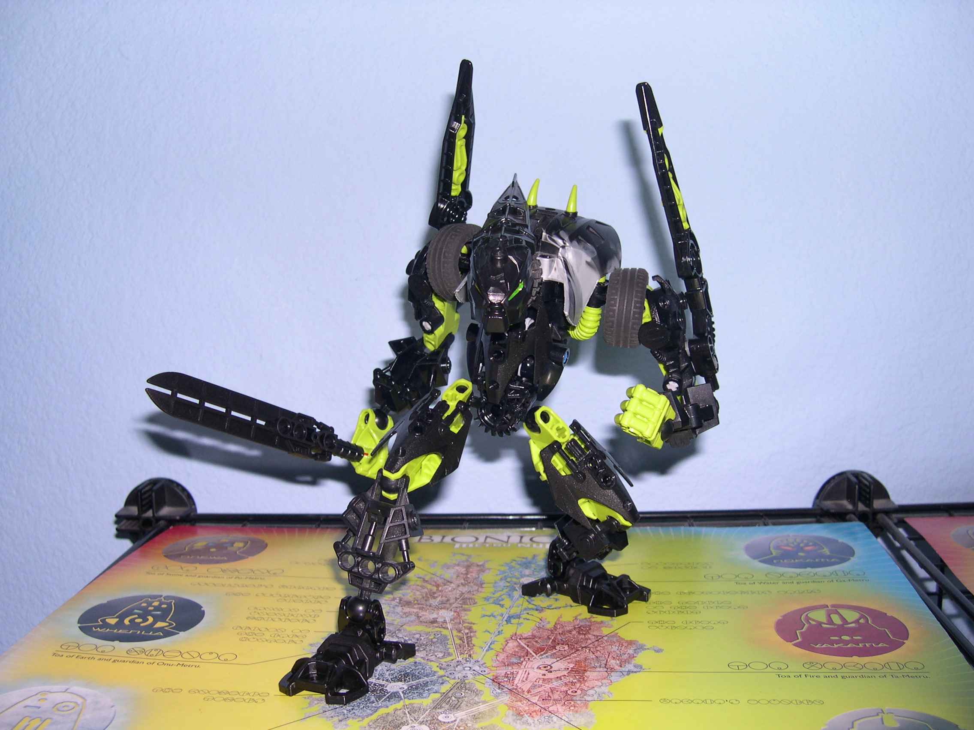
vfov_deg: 37.7
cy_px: 365
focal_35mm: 38
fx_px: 1069
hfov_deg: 49.0
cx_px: 487
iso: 100
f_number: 2.8
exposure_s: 1/60
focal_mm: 8
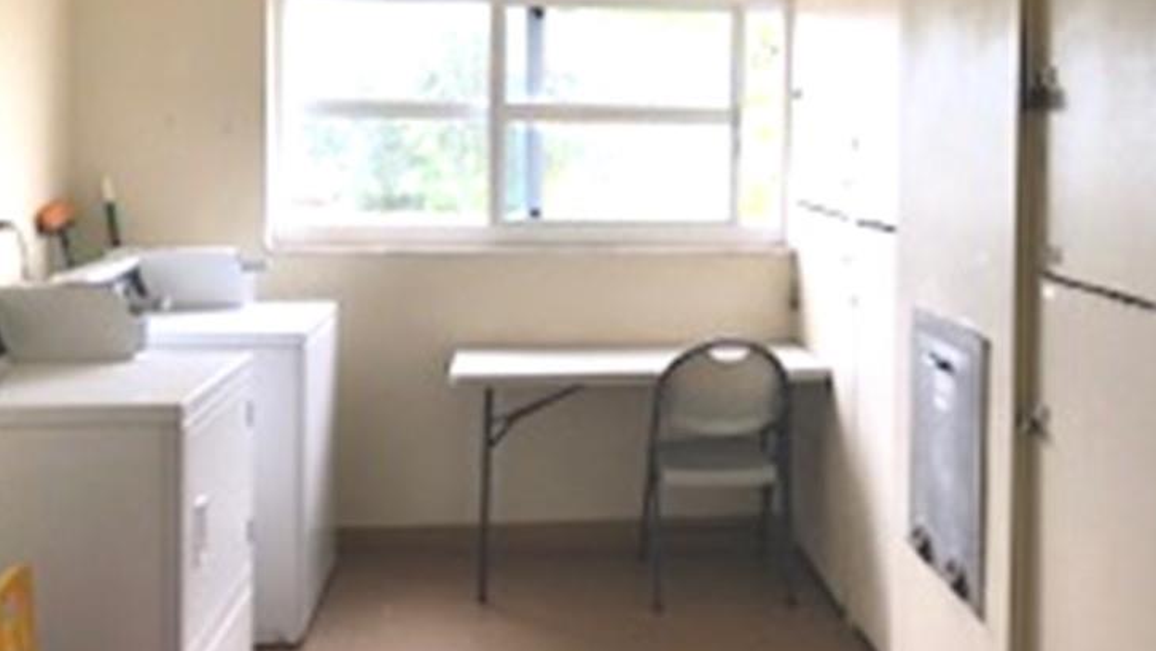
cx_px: 712
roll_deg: +1.1
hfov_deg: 47.0
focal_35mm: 43
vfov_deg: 27.5
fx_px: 1319
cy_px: 197
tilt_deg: -2.2
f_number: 1.8
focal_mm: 3.99
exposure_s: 1/30
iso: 32
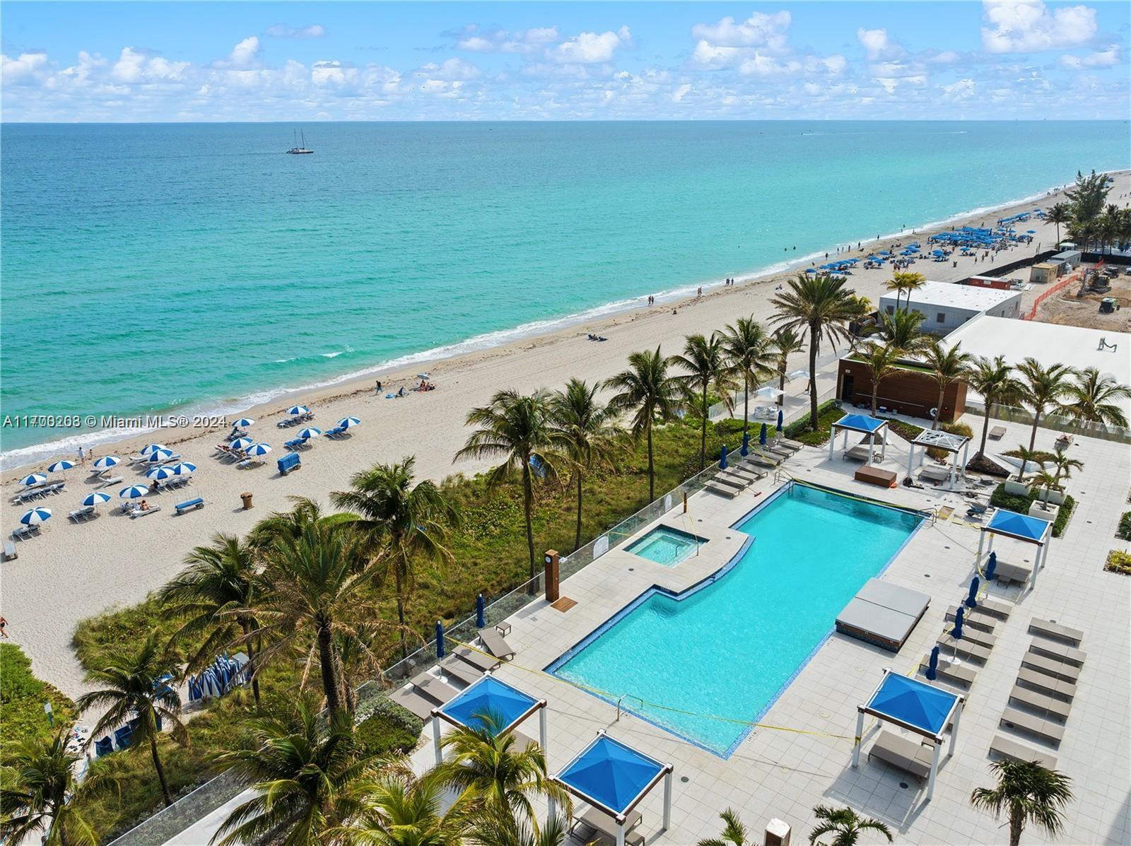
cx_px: 566
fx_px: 783
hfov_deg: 71.6
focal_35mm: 24
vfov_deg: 56.7
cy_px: 423
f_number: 2.8
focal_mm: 12.29
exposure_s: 1/1600
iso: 100
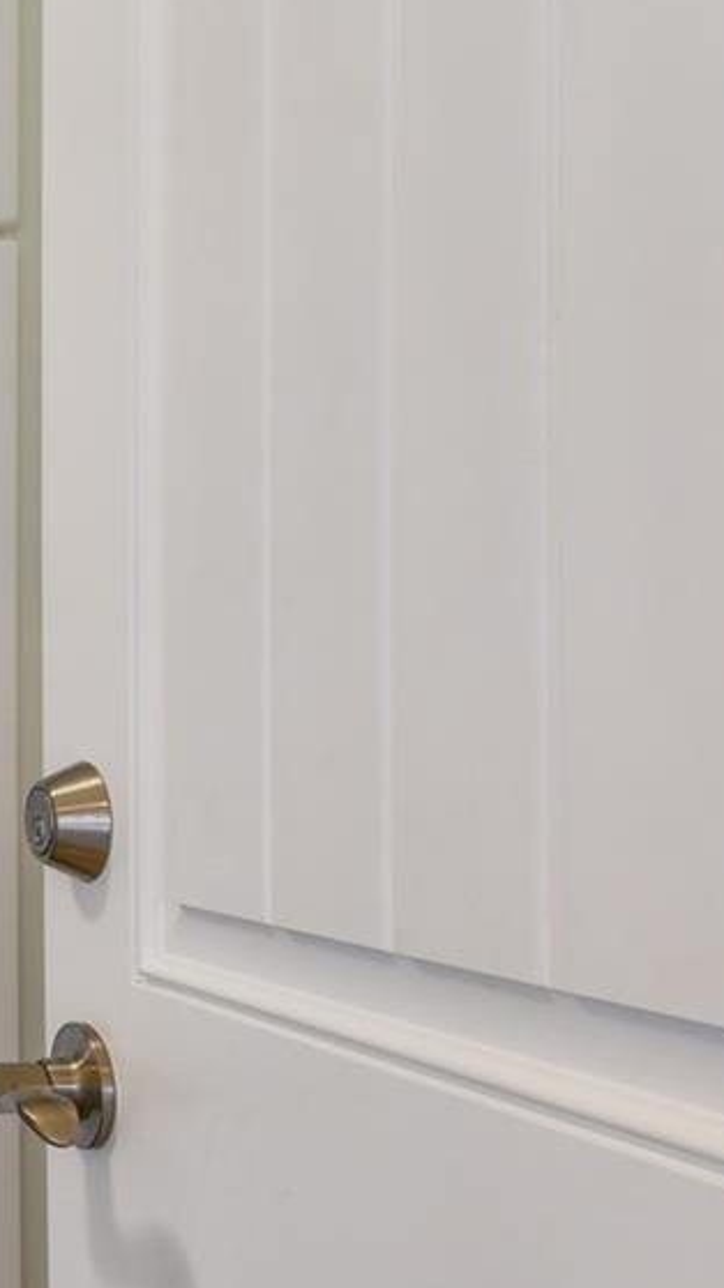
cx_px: -643
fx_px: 1537
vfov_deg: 45.2
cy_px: 774
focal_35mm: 45
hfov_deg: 18.9
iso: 100
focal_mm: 10
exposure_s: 1/30
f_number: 7.1
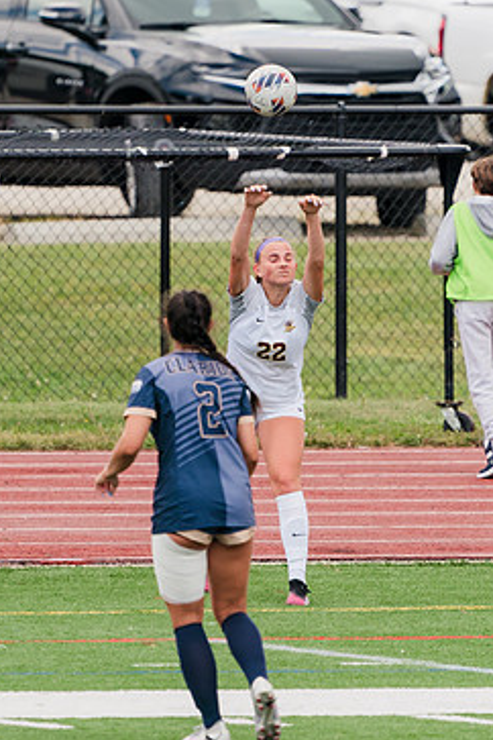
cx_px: 253
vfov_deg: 1.8
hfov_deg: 1.2
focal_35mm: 1117
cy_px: 375
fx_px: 22943
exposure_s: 1/1600
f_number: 6.3
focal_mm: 600
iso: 1250
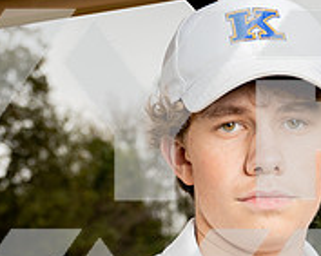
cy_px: 326
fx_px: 1110
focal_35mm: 117
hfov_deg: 16.4
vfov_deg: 12.7
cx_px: 227
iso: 200
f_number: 4.5
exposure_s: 1/250
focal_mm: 38
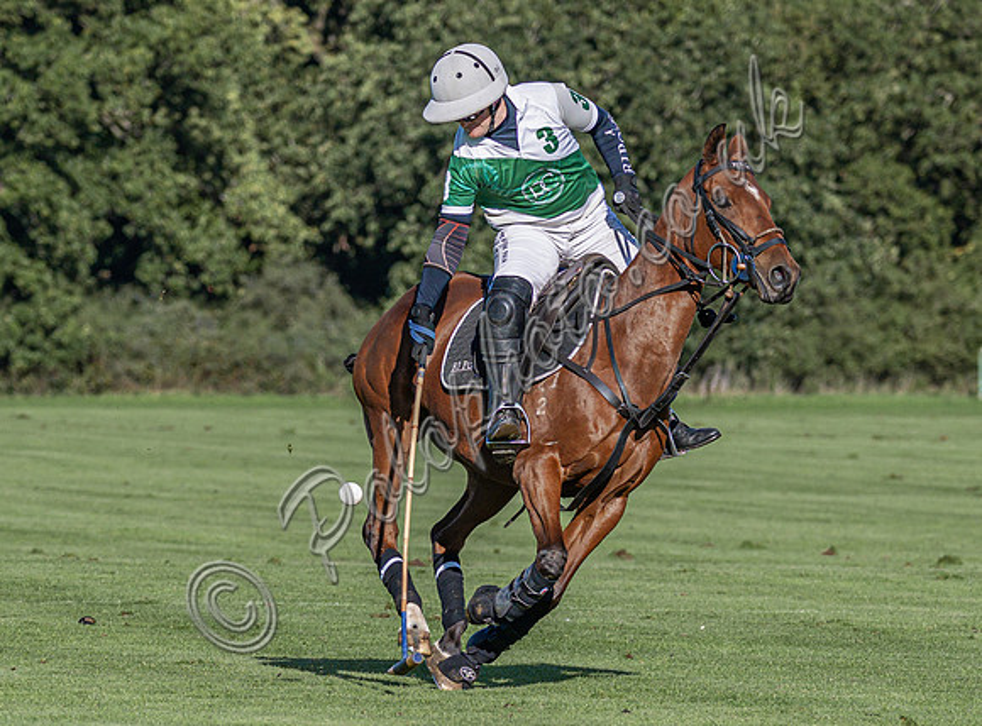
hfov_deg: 4.5
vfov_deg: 3.3
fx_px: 12586
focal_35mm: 446
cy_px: 607
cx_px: 357
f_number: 4.8
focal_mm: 165
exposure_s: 1/3200
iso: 400
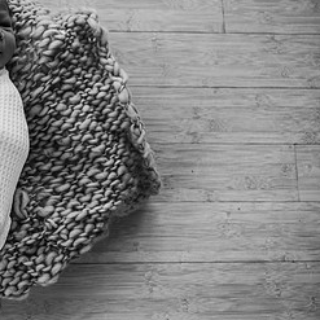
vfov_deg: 26.9
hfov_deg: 25.7
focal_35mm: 64
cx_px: 8
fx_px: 669
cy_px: 151
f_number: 3.5
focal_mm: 32
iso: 500
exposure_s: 1/250
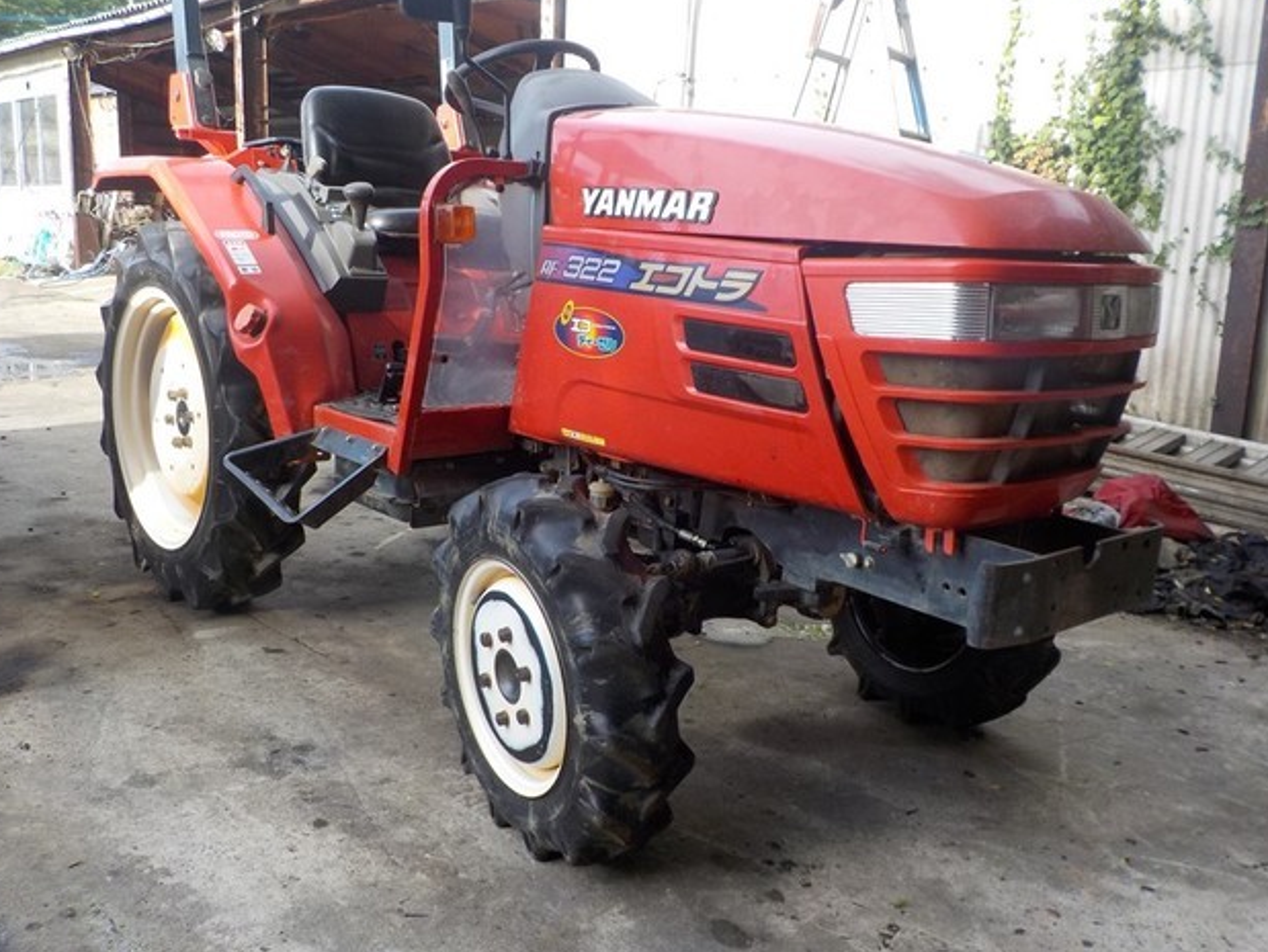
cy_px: 463
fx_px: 1136
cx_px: 625
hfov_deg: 58.3
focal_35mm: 31
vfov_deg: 45.5
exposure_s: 1/200
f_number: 3.3
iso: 125
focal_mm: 4.1
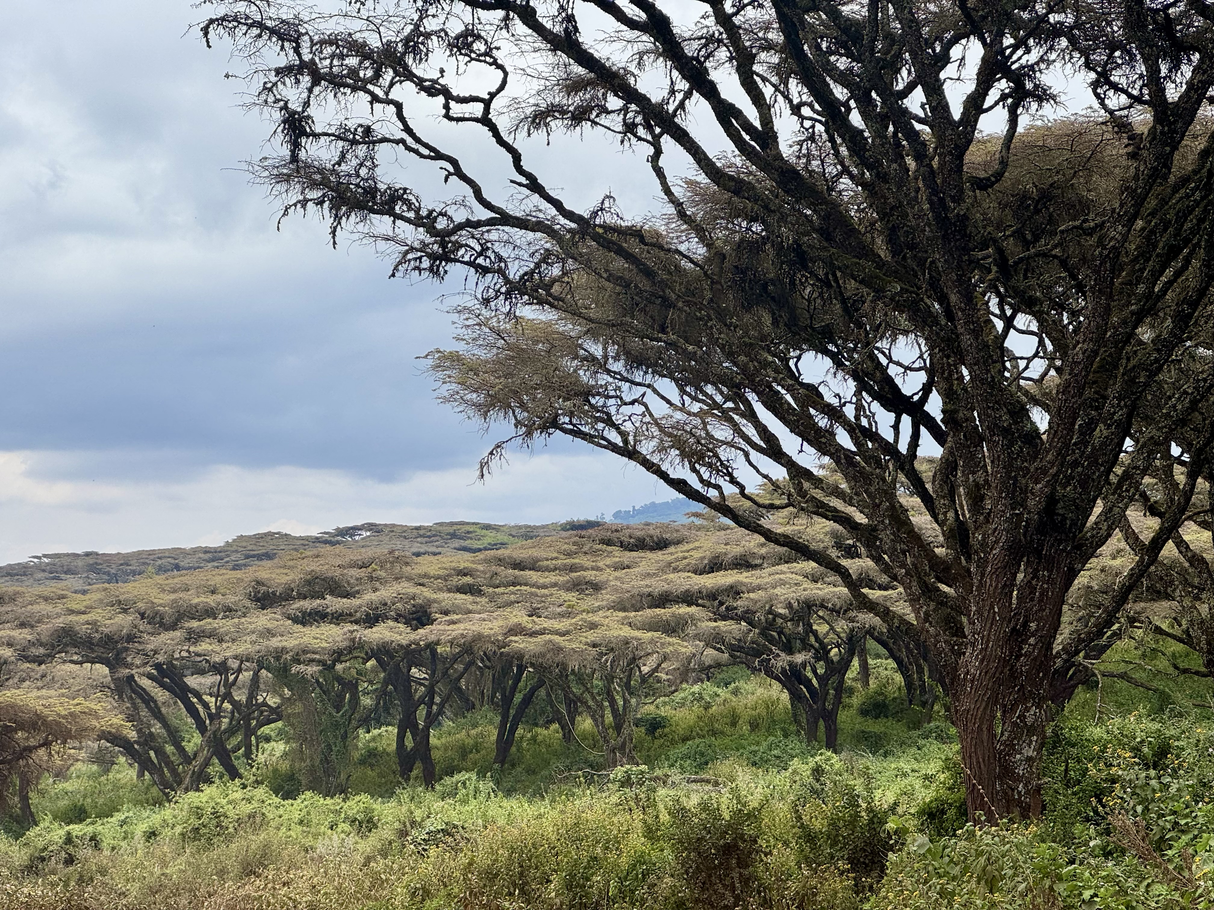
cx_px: 607
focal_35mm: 77
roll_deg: +0.0
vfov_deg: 19.1
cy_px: 455
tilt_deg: +2.8
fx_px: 2700
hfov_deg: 25.3
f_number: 2.8
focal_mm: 9
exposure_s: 1/713
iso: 25
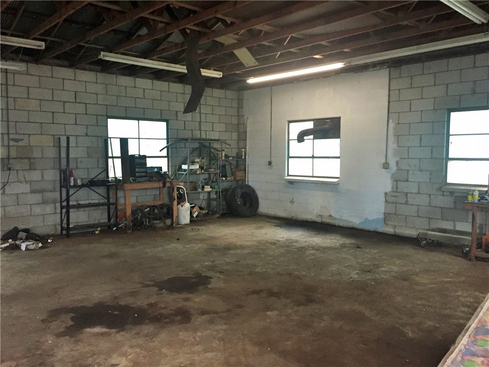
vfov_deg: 48.2
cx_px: 244
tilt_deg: -5.0
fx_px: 410
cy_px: 184
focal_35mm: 29
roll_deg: -0.1
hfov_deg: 61.7
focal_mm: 4.15
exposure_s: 1/17
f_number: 2.2
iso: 250
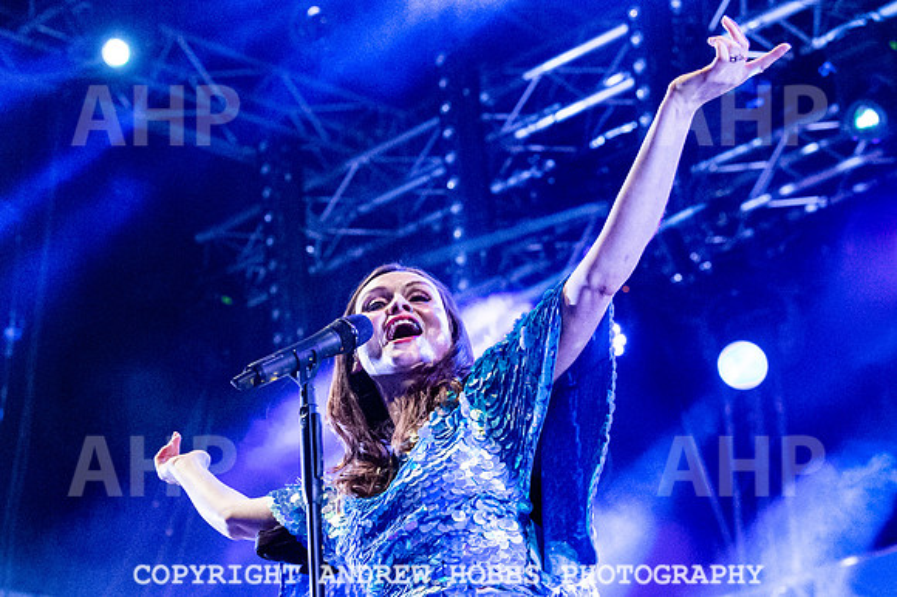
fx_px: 2362
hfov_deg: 21.5
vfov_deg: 14.4
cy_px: 390
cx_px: 414
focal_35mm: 95
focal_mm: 70
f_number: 4.5
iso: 8000
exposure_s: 1/800
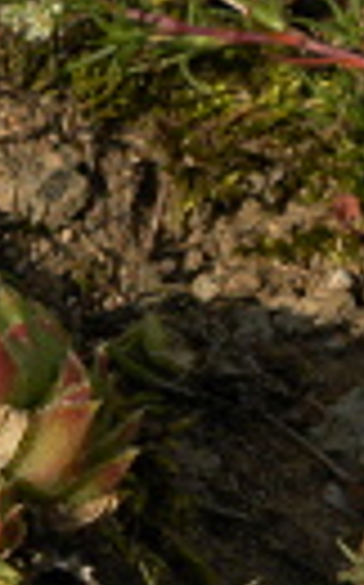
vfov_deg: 12.9
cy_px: 477
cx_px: -324
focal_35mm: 161
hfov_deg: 7.8
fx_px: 2561
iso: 64
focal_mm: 7.3
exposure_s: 1/500
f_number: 5
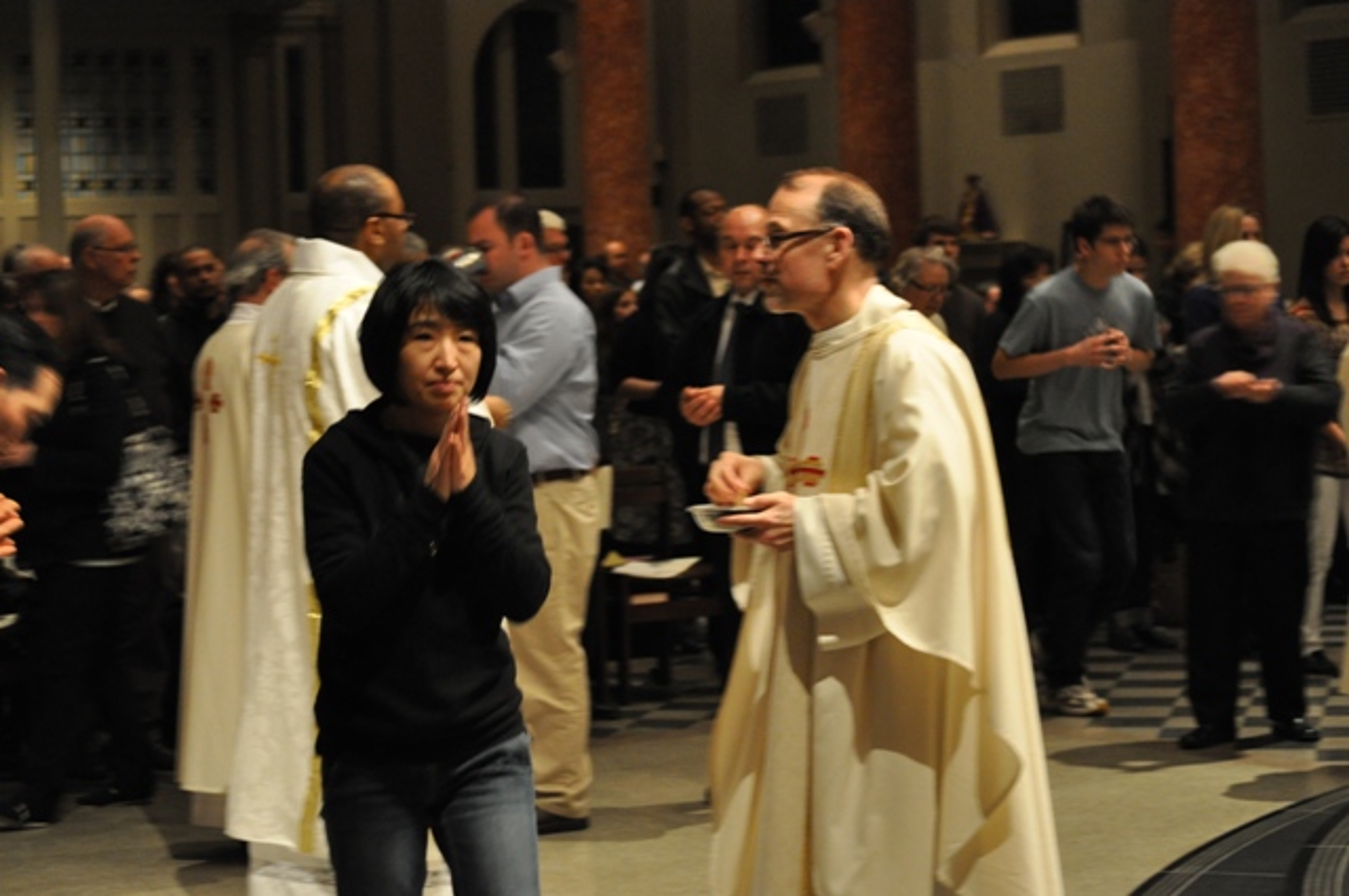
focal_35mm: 82
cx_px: 674
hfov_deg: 24.6
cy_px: 448
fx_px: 3088
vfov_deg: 16.5
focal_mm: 55
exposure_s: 1/20
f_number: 4
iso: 1600
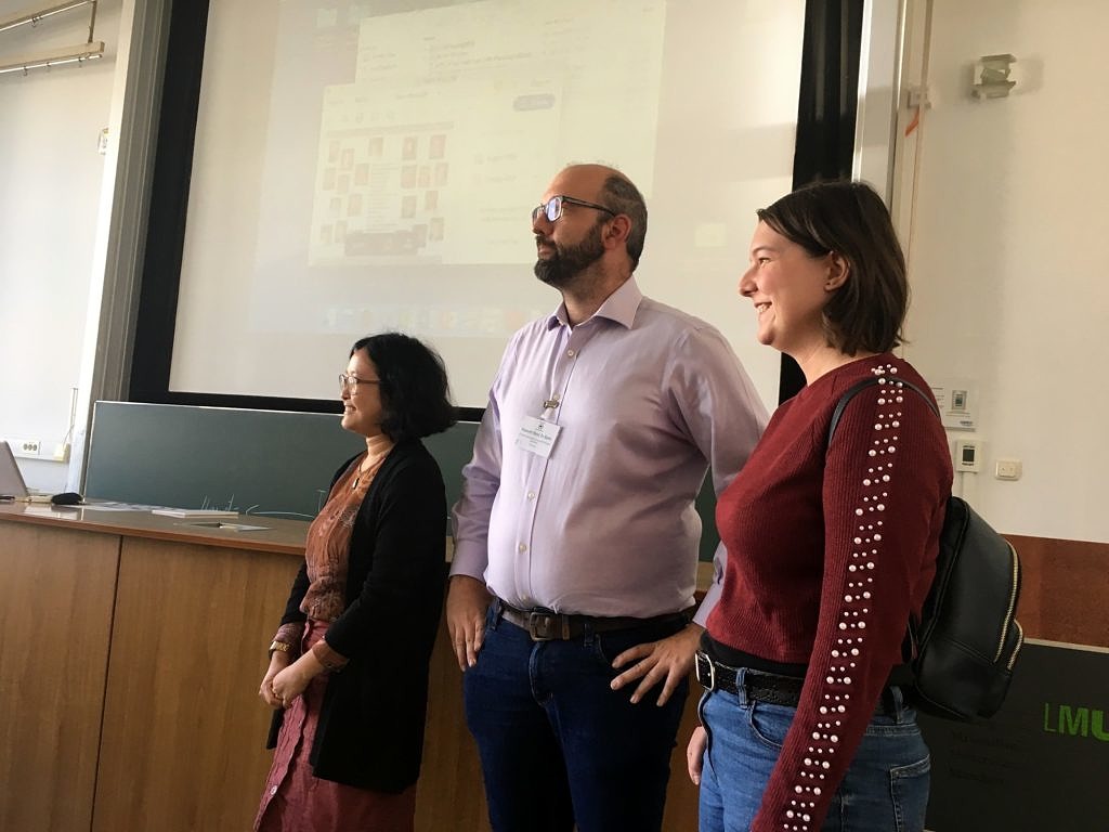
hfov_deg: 61.7
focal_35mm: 29
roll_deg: -4.4
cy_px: 416
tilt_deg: +3.3
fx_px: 929
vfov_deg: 48.2
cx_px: 554
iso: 40
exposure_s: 1/33
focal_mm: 4.15
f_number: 2.2
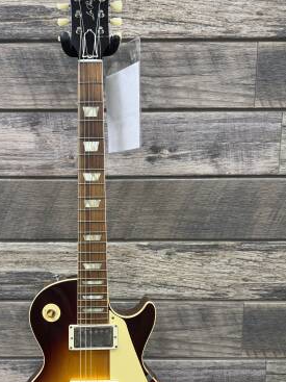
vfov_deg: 53.2
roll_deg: +0.1
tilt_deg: -6.5
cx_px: 97
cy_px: 246
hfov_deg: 41.3
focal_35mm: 34
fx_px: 375
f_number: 1.78
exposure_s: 1/60
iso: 160
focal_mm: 6.76
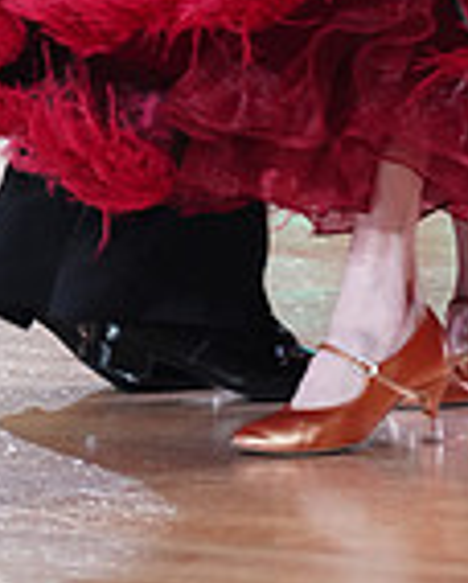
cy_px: -448
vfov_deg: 2.7
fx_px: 12215
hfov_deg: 2.2
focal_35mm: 707
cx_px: 248
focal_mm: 185
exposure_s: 1/400
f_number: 2.8
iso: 2000
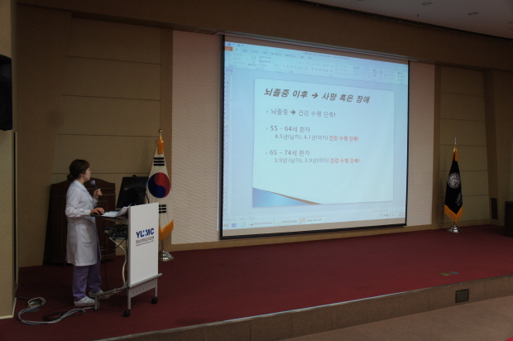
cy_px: 170
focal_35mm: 32
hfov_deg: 59.5
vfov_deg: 41.6
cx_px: 256
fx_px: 448
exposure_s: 1/25
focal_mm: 21
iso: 400
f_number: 4
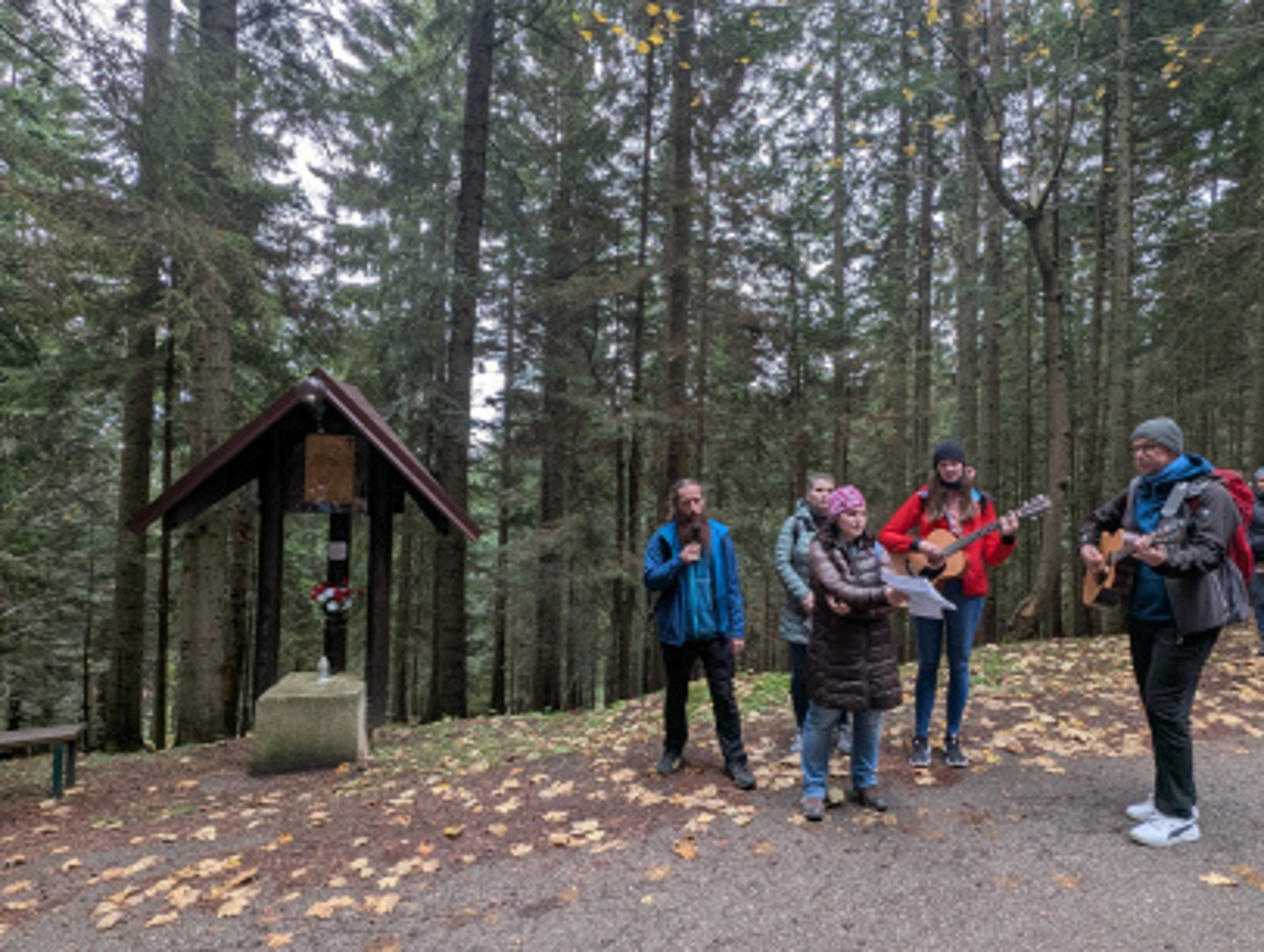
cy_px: 482
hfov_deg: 90.7
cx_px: 686
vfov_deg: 74.9
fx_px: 622
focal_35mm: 17
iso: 46
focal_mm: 1.95
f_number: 2.2
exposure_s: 1/41.2
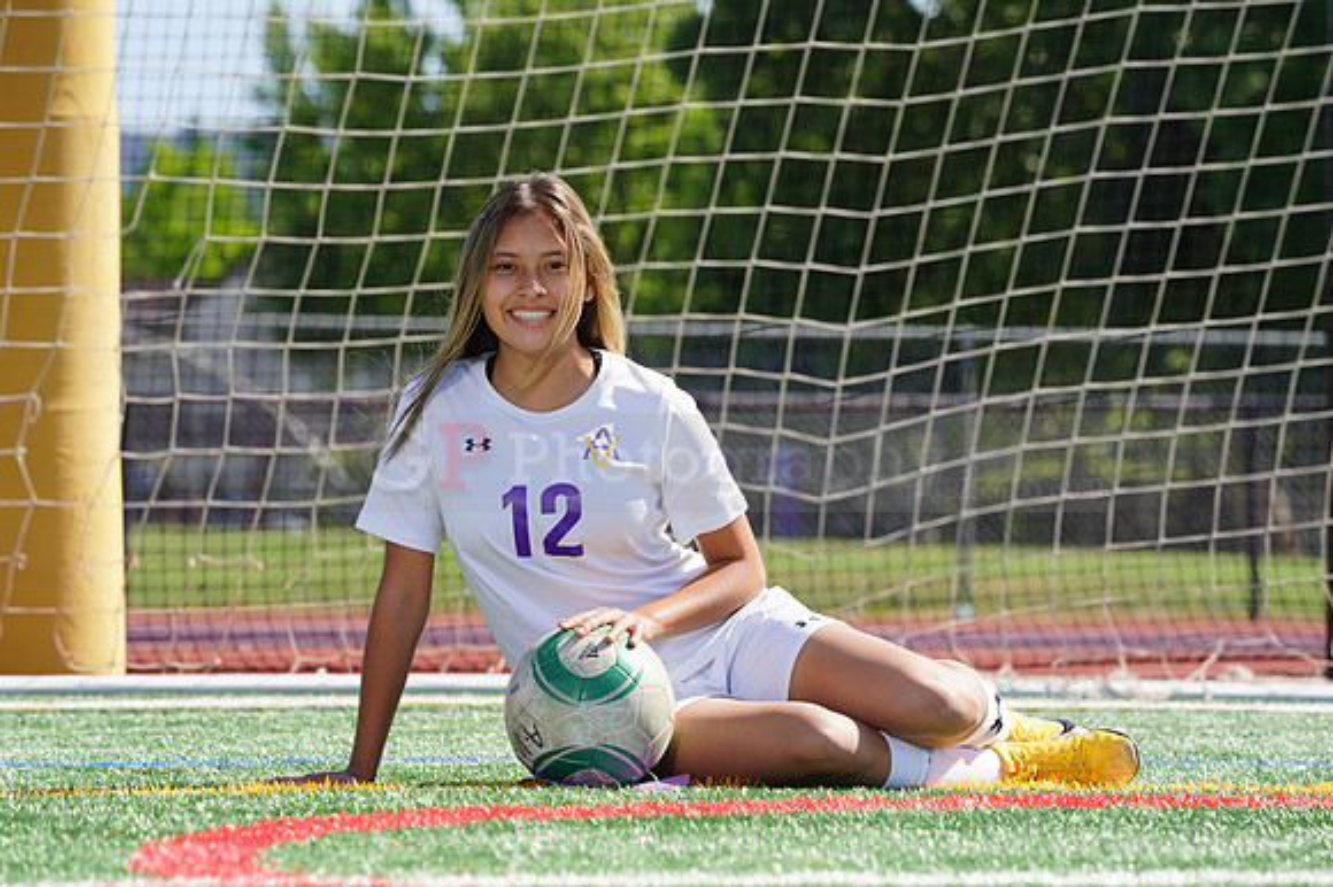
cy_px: 444
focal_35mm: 265
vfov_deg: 5.2
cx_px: 666
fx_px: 9806
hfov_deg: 7.8
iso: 200
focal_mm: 265
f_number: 11
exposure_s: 1/250
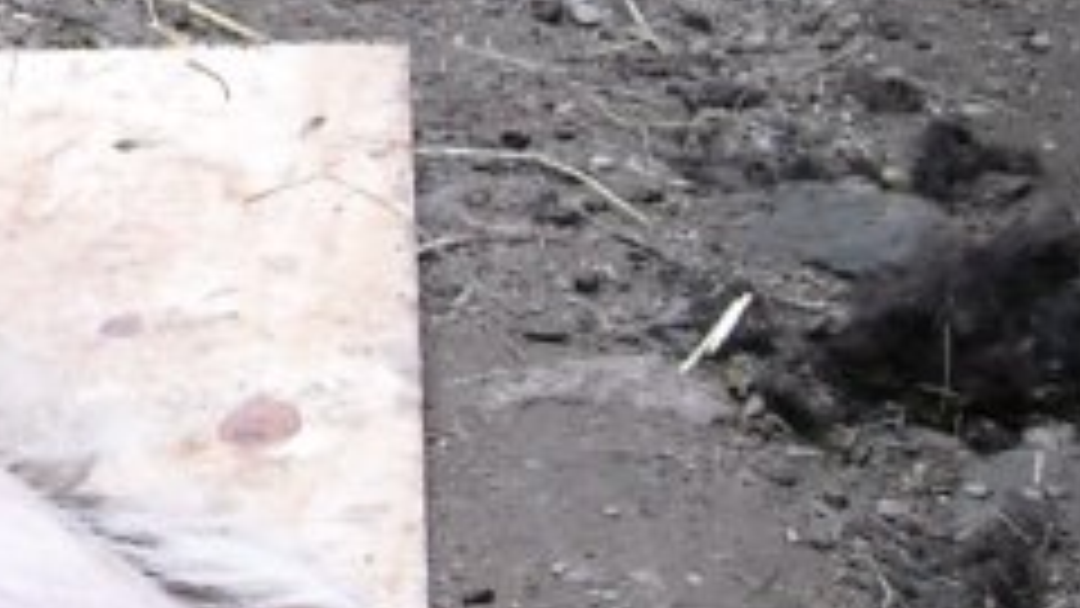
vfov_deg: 7.2
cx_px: -1130
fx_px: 4668
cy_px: -495
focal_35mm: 163
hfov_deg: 11.7
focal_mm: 5.7
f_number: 2.8
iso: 322
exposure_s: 1/250
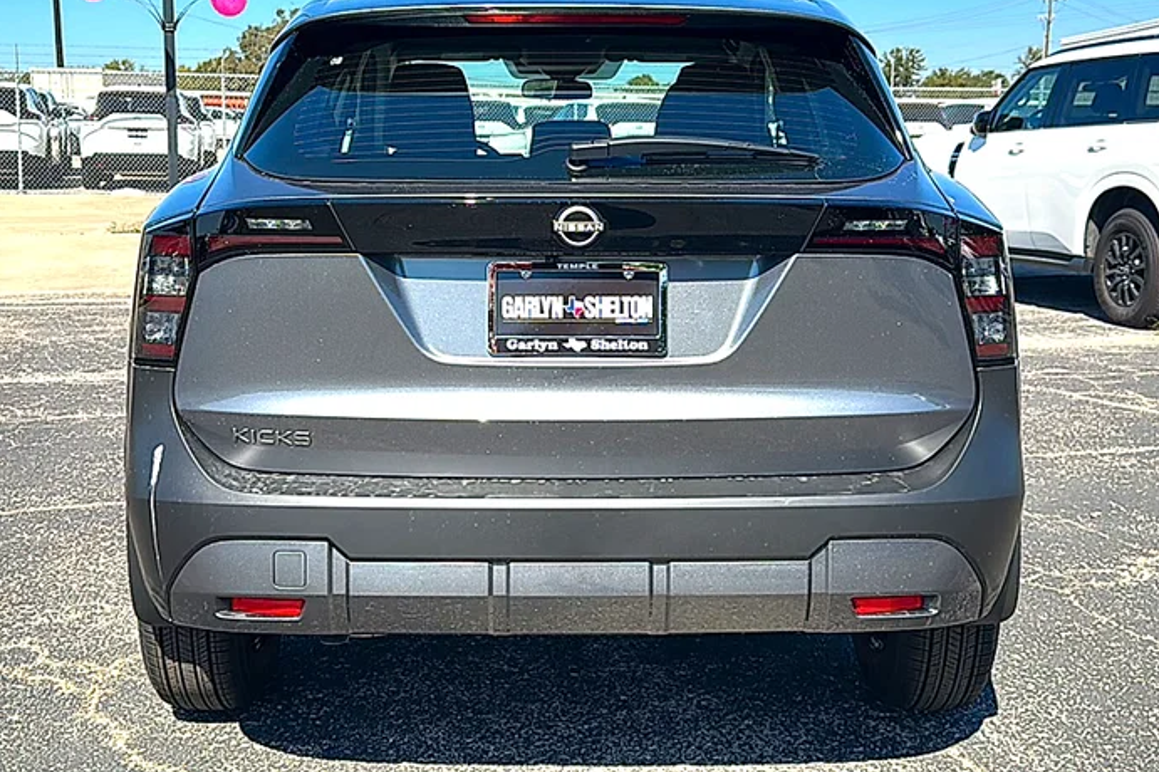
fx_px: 1255
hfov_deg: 49.6
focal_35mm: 39
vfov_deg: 34.1
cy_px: 342
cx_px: 582
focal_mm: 6.86
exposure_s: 1/3623
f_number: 1.78
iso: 80
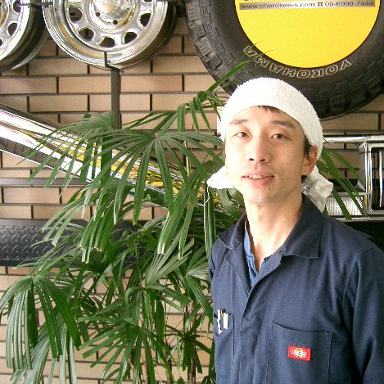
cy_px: 193
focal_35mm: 47
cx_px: 256
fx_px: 590
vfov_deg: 36.1
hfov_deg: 35.7
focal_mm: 8
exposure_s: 1/60
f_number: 2.8
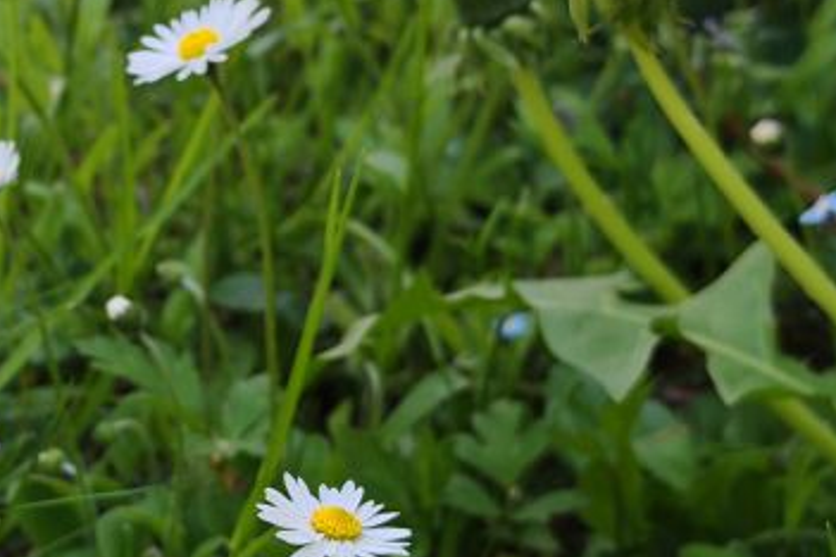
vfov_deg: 14.2
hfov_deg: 20.9
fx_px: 2229
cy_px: 219
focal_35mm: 96
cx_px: 114
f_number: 2
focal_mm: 6.83
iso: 50
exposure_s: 1/220
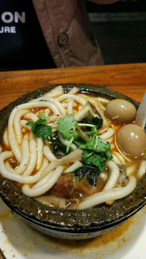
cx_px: 71
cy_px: 128
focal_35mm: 31
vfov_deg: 62.6
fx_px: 213
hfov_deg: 37.8
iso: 174
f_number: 2
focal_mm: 4.26
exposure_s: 1/50
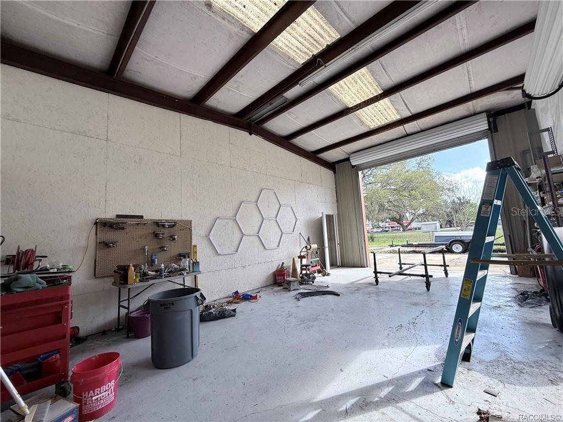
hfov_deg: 102.1
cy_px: 211
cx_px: 282
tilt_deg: +6.8
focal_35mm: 14
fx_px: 228
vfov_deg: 85.7
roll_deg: +3.0
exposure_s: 1/214
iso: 50
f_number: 2.2
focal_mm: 2.22
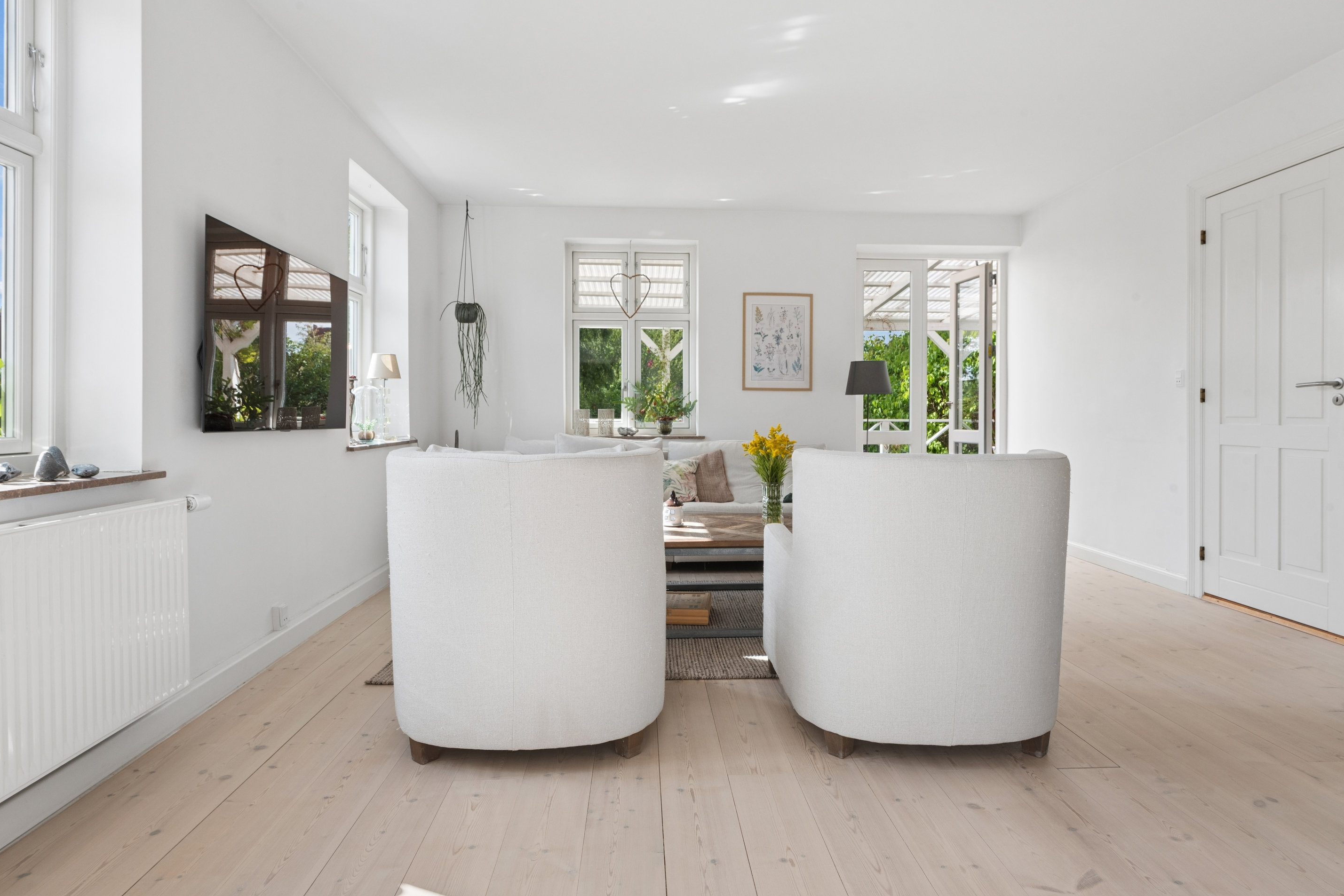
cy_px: 433
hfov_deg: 81.2
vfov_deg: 59.5
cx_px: 679
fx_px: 784
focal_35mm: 21
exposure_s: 1/60
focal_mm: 20
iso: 400
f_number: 13
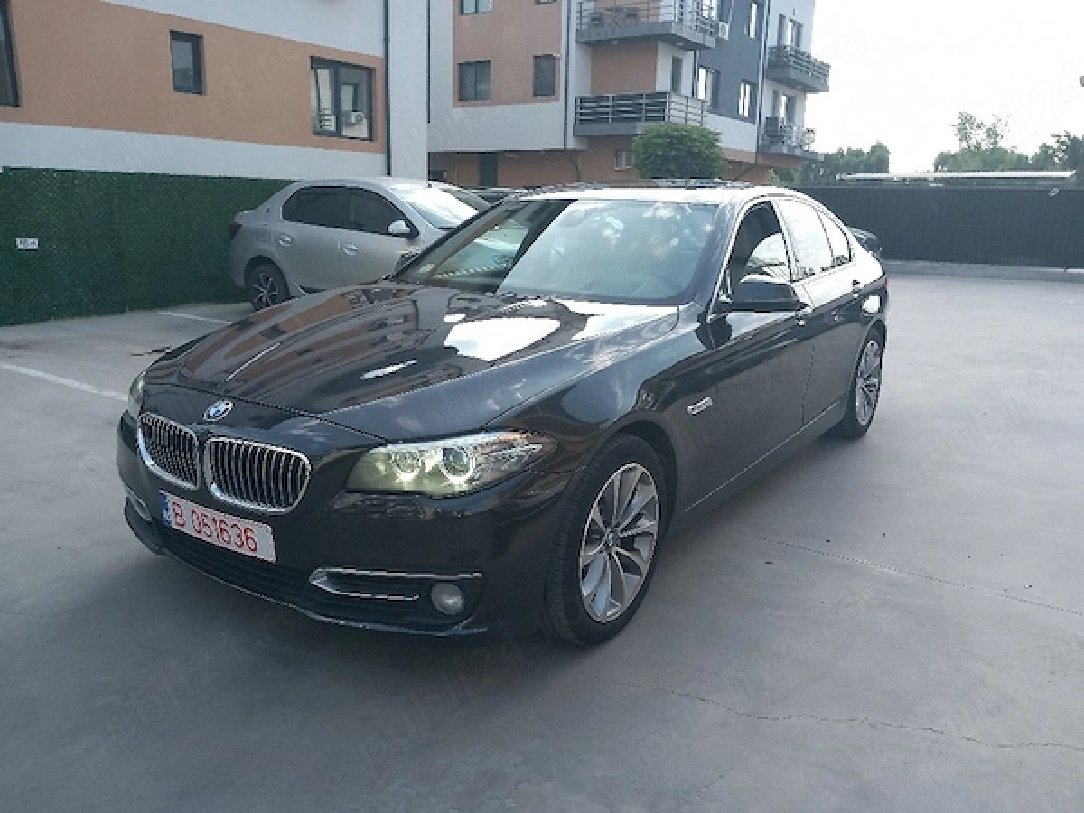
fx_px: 846
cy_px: 406
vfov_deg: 51.4
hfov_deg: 65.3
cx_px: 542
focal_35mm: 27
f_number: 1.8
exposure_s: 1/101
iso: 20
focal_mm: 4
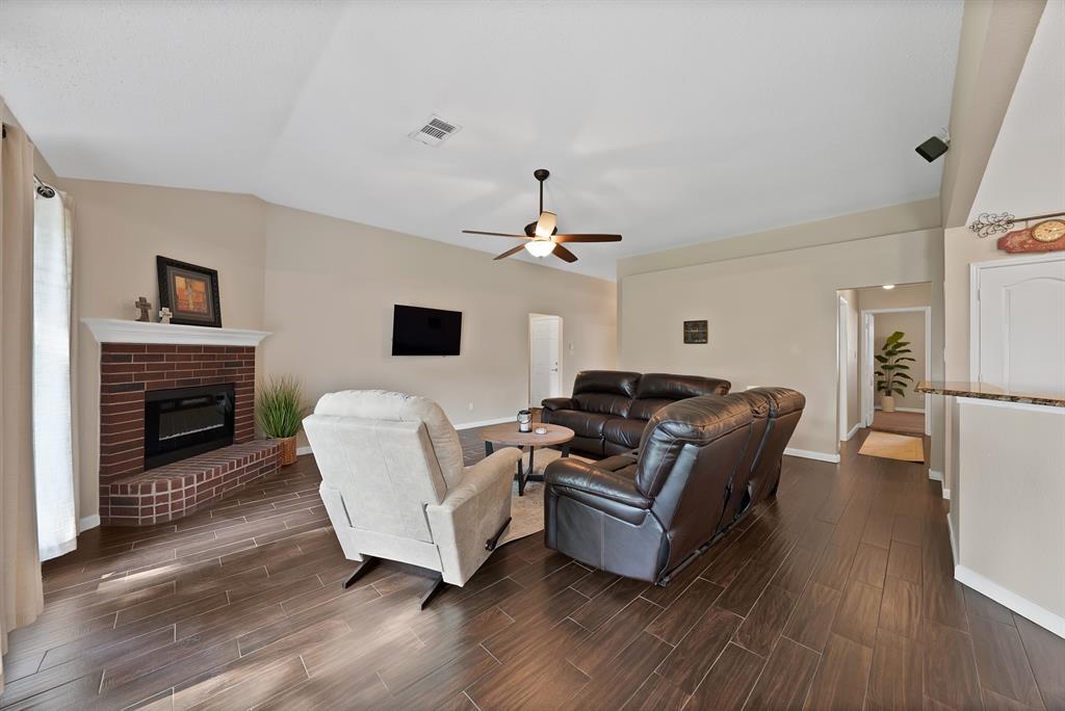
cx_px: 532
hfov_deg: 112.6
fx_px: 355
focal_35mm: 12
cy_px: 356
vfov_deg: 90.1
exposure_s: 1/1.25
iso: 640
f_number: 9
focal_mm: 12
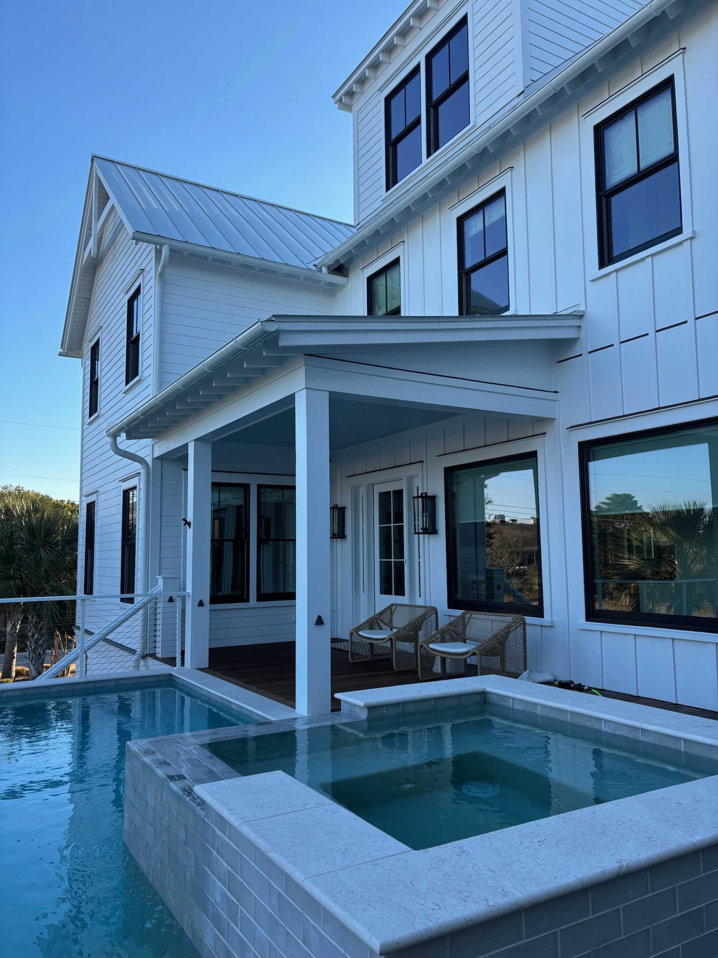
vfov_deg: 67.3
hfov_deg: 53.1
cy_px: 479
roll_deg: +0.3
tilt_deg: +6.2
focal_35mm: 26
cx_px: 359
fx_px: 719
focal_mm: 5.96
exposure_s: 1/918
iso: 50
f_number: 1.6
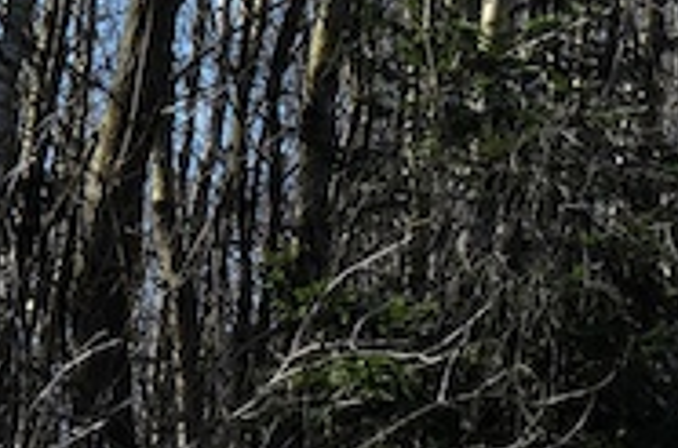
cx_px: 1808
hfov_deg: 3.3
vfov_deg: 2.2
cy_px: 113
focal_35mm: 620
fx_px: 11642
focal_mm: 75
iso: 400
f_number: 5.6
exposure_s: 1/1500
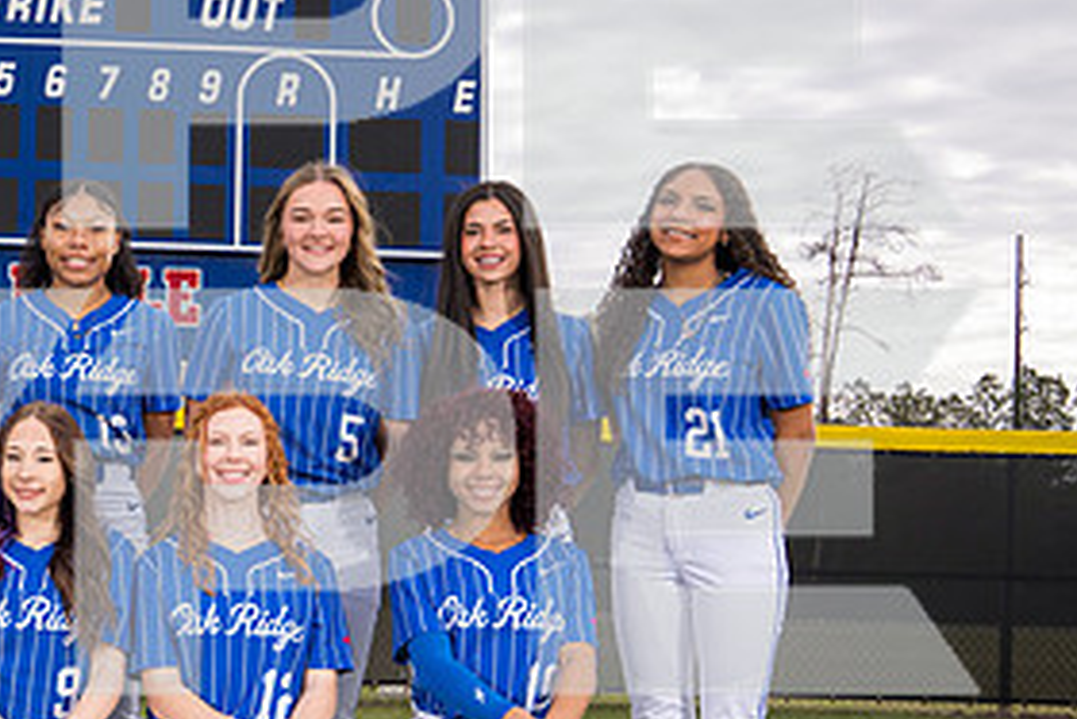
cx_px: 0
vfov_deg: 23.3
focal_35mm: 58
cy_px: 494
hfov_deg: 31.8
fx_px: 1736
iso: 320
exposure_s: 1/250
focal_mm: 28
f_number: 11
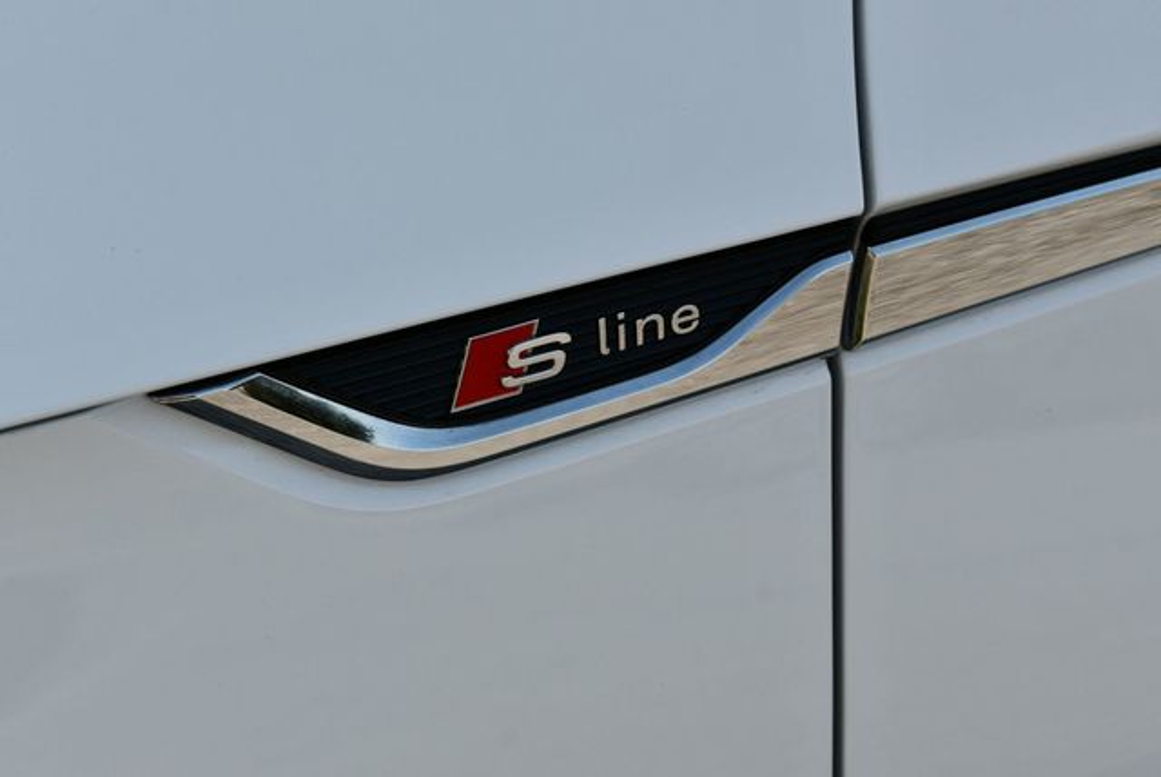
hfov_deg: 25.3
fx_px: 2582
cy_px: 388
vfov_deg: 17.1
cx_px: 580
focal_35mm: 80
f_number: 8
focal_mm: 40
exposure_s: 1/250
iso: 180
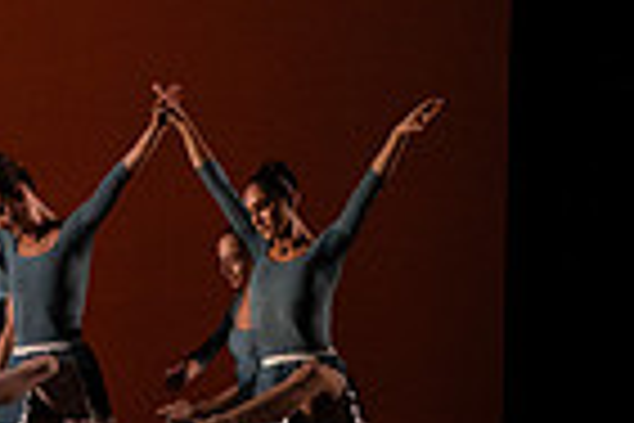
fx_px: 11869
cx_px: -508
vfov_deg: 2.0
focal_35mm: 674
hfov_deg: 3.0
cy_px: 133
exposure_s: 1/400
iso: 5000
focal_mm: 164
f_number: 9
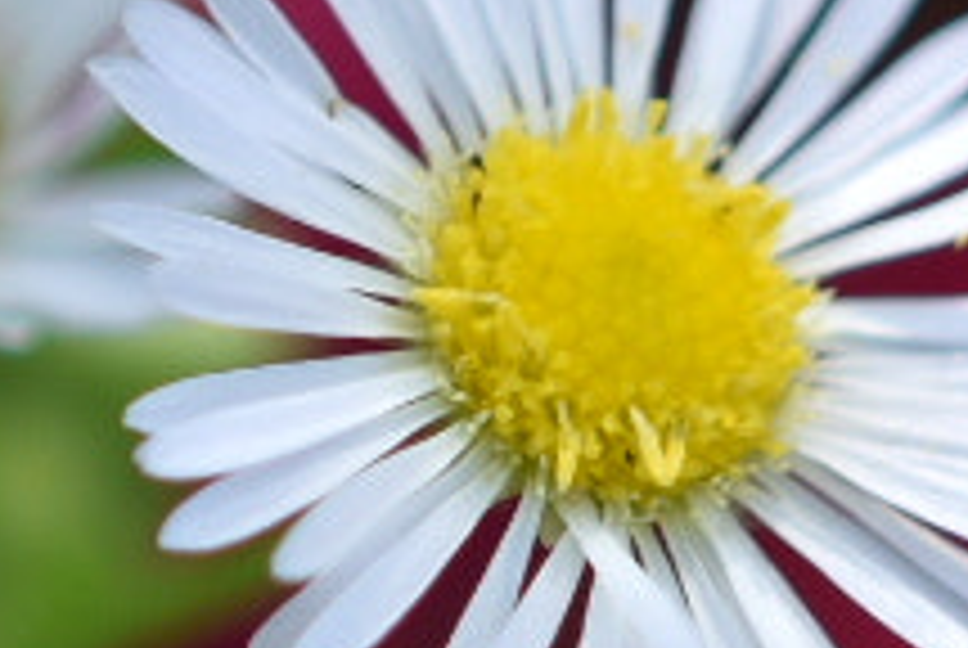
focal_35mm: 959
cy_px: 148
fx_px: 25815
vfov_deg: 1.4
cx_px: -441
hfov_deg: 2.1
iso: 100
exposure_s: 1/800
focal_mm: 85
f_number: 4
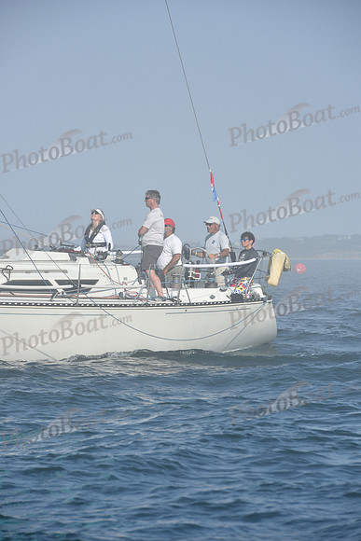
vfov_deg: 10.3
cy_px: 270
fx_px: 3006
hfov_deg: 6.9
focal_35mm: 200
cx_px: 180
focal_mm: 200
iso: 320
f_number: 10
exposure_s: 1/1250
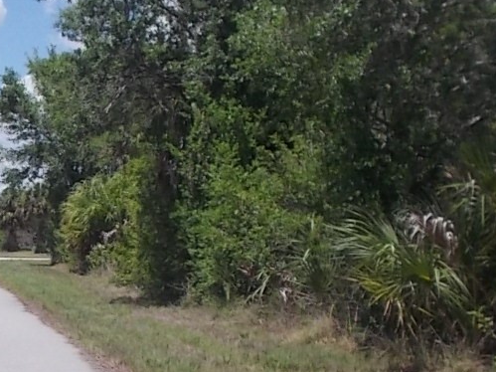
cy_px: 273
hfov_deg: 19.3
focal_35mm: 93
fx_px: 1332
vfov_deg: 15.8
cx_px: -167
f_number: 3.3
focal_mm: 4.1
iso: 80
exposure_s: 1/1000
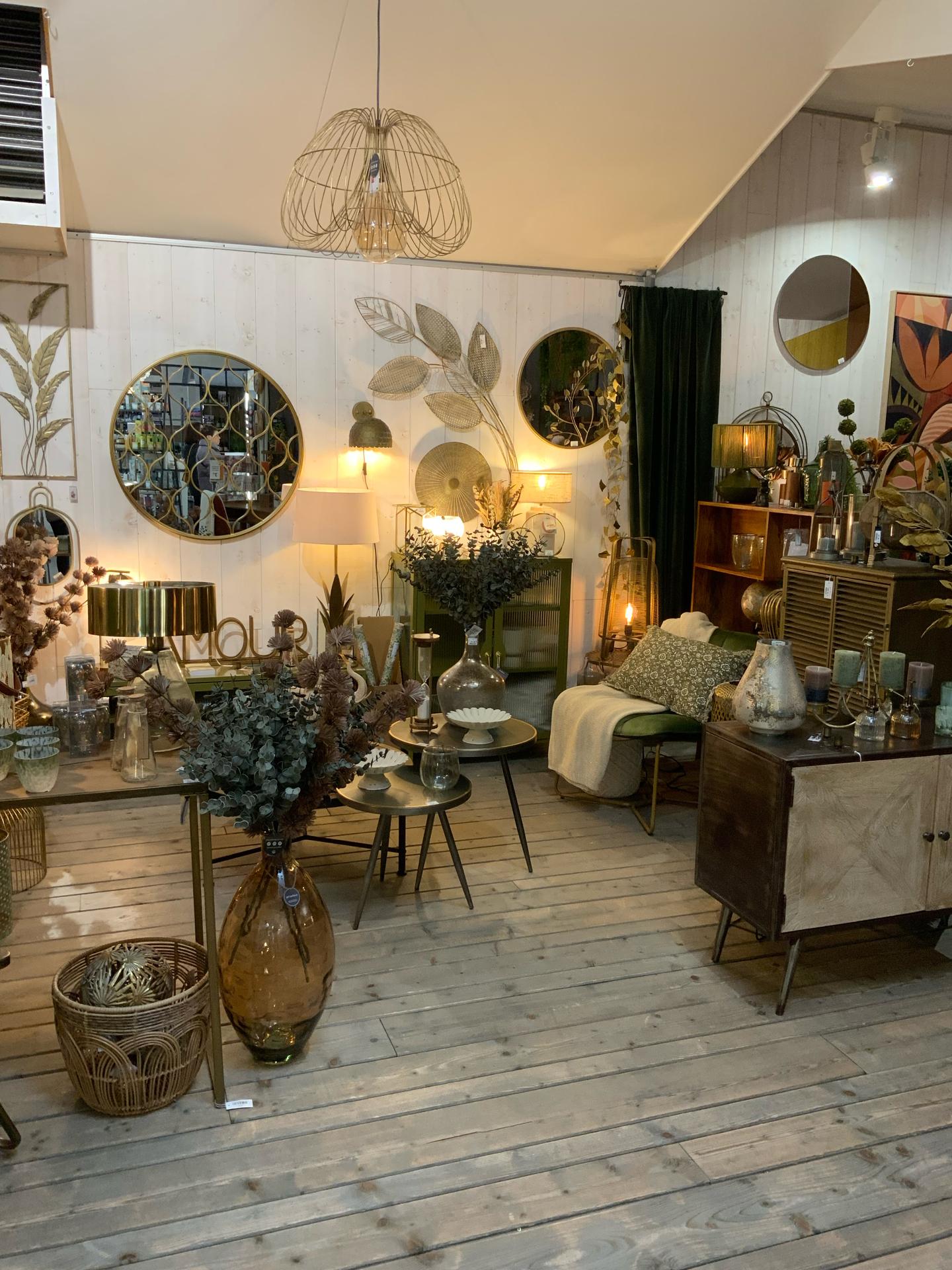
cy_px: 635
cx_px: 476
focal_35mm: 29
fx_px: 1063
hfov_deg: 48.2
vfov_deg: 61.7
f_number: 1.8
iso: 125
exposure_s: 1/50
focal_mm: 3
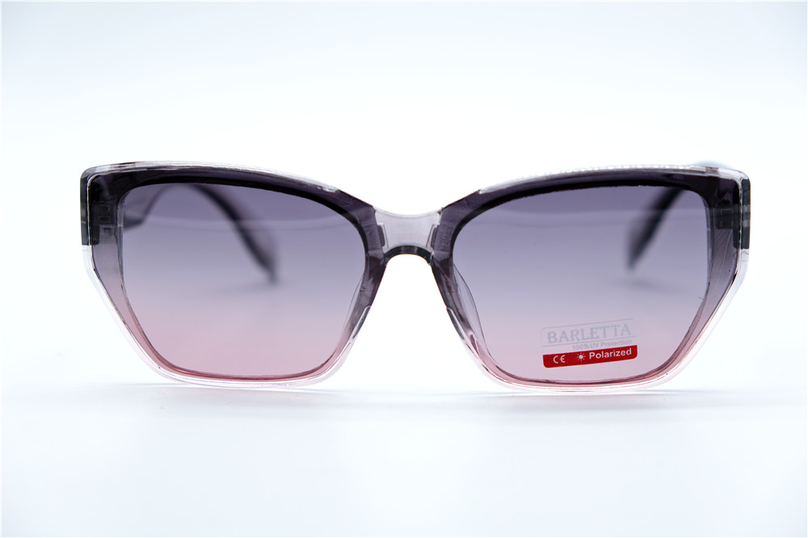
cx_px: 404
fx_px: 1862
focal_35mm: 83
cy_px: 269
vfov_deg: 16.4
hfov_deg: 24.5
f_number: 5
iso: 160
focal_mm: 55
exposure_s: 1/160
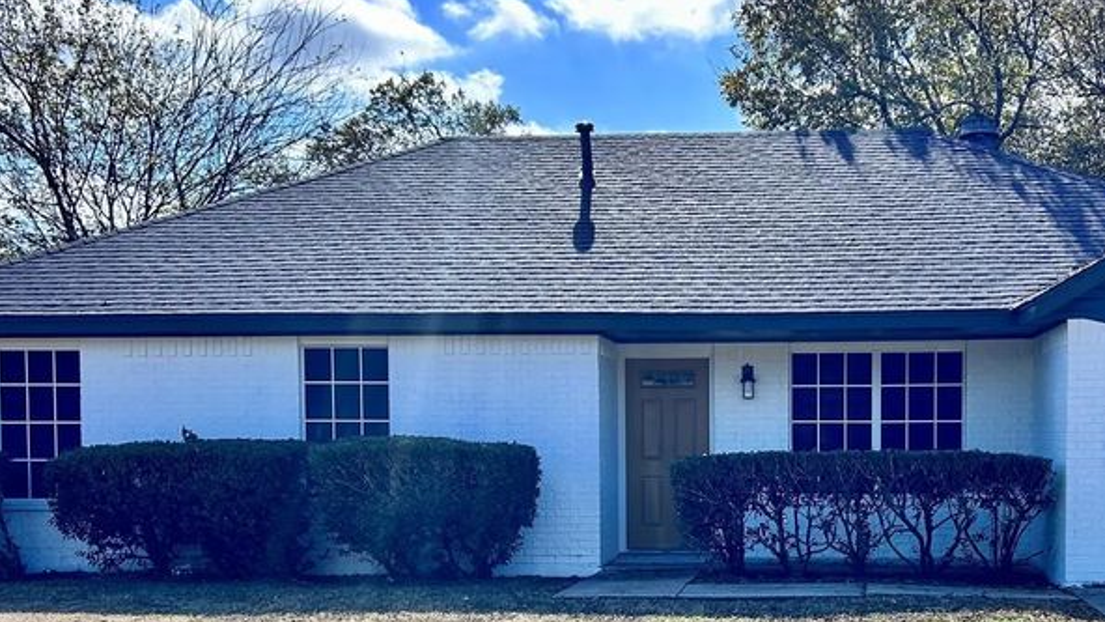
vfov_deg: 24.1
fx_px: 1436
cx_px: 745
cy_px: 489
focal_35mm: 49
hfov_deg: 41.5
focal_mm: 5.7
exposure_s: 1/2457
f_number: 1.5
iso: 50
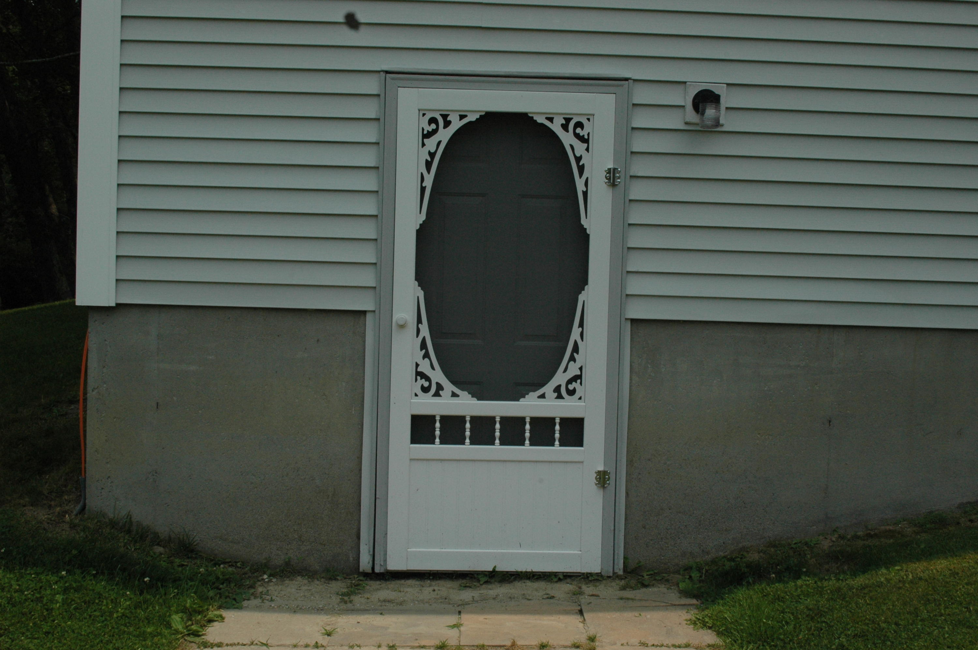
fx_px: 1058
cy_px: 325
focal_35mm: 39
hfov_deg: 49.6
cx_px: 489
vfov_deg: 34.1
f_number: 13
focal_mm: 26
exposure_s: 1/640
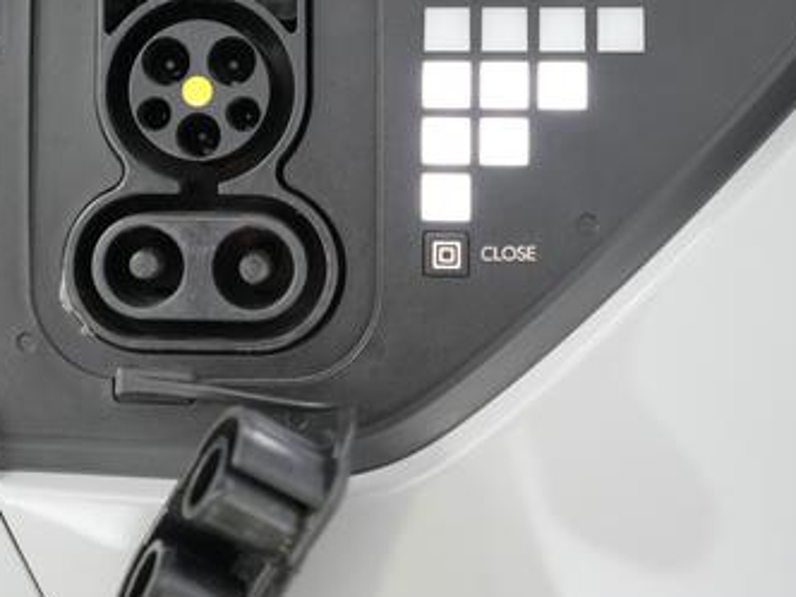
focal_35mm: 50
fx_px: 1150
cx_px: 216
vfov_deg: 28.6
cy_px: 144
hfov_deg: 37.4
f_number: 2.8
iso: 5000
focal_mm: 27
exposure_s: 1/250
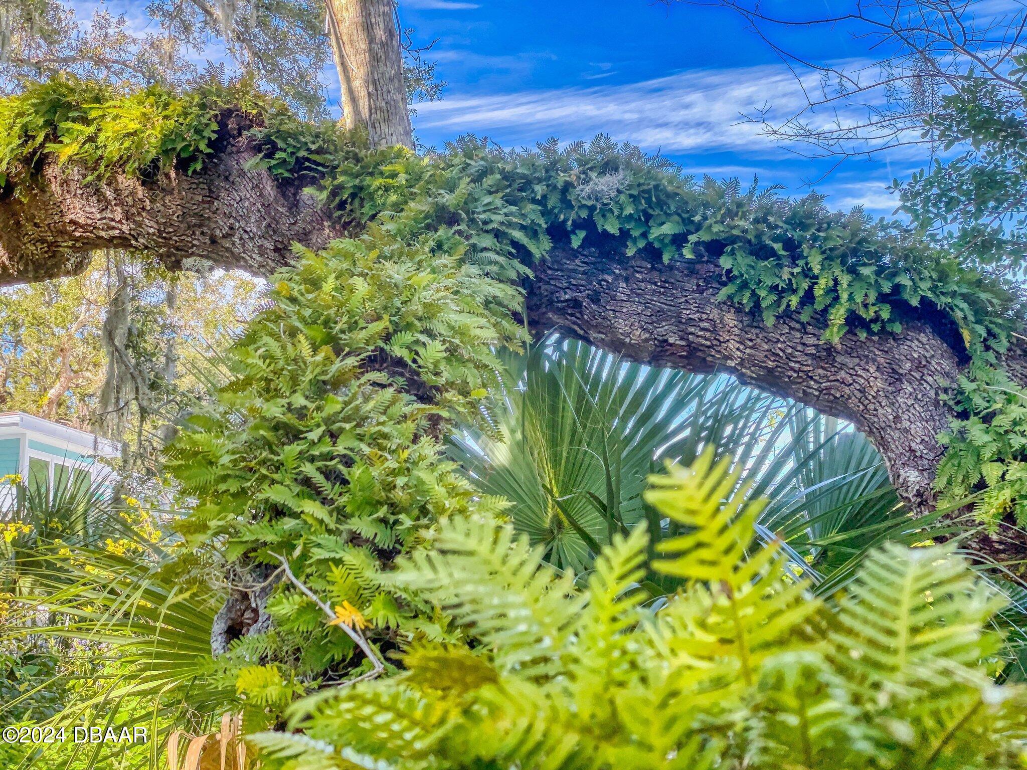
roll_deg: -0.5
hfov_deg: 36.8
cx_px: 514
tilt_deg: +9.4
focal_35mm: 52
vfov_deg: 28.0
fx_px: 1543
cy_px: 385
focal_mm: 6
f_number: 2
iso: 32
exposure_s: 1/1089
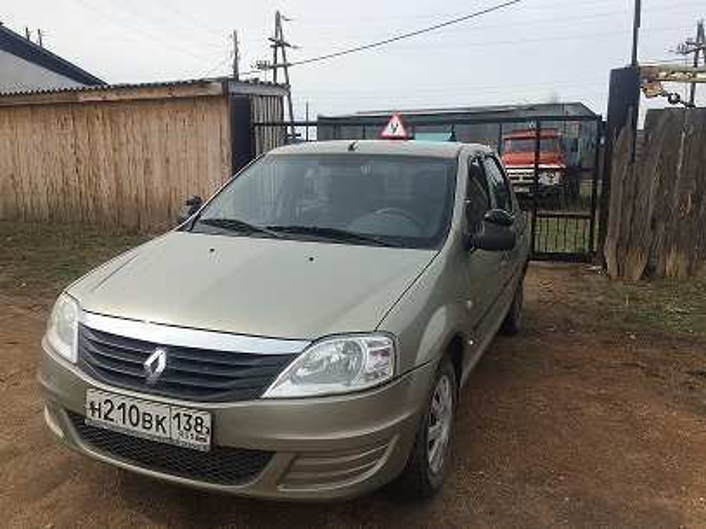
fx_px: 591
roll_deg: +1.6
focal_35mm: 29
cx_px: 353
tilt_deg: -9.8
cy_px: 264
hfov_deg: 61.7
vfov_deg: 48.2
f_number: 2.2
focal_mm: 4.15
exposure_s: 1/2564
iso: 32
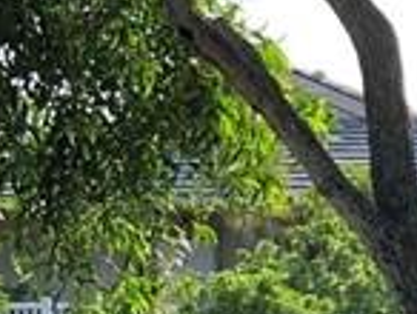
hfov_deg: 9.5
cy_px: 517
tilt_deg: -3.2
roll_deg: +0.8
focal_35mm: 196
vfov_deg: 7.4
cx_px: 768
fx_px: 2365
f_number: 1.8
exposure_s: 1/600
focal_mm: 3.99
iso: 20
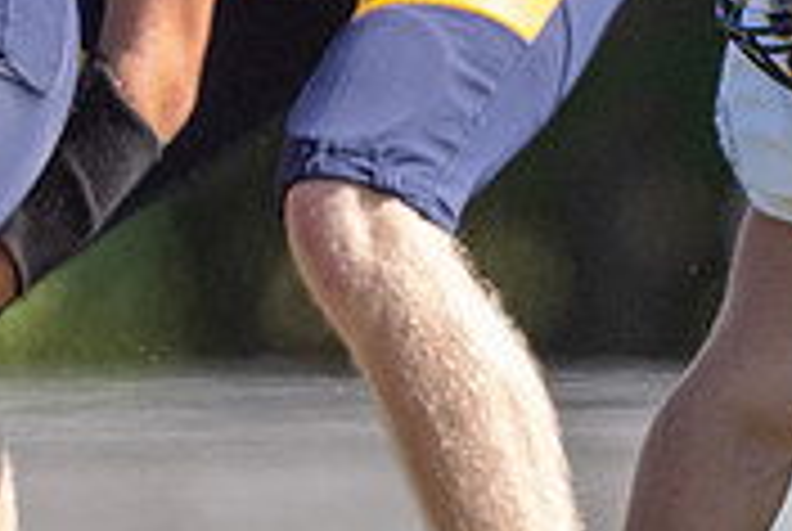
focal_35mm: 2857
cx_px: 1141
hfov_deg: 0.7
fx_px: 62959
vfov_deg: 0.5
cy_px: 132
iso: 1250
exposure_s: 1/1600
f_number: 5.6
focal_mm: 500
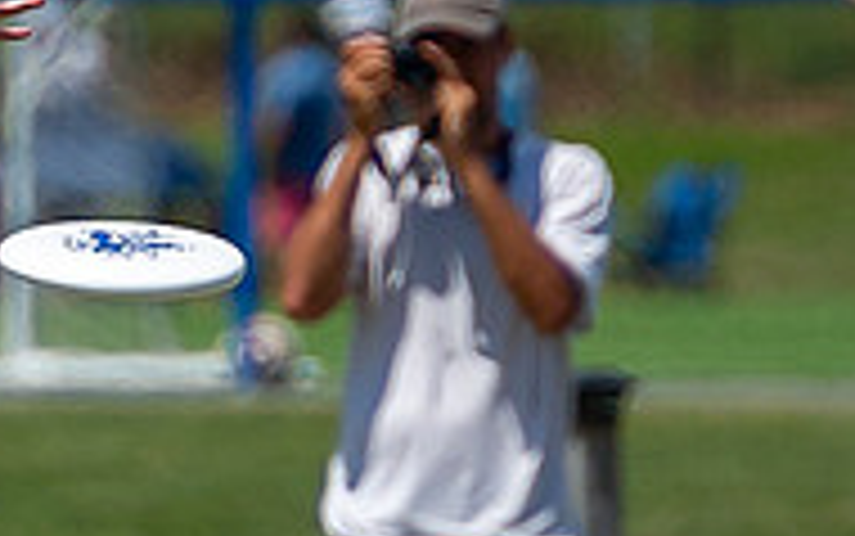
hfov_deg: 1.0
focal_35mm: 2114
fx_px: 49289
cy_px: 411
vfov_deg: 0.6
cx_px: -468
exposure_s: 1/3200
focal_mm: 280
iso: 320
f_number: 4
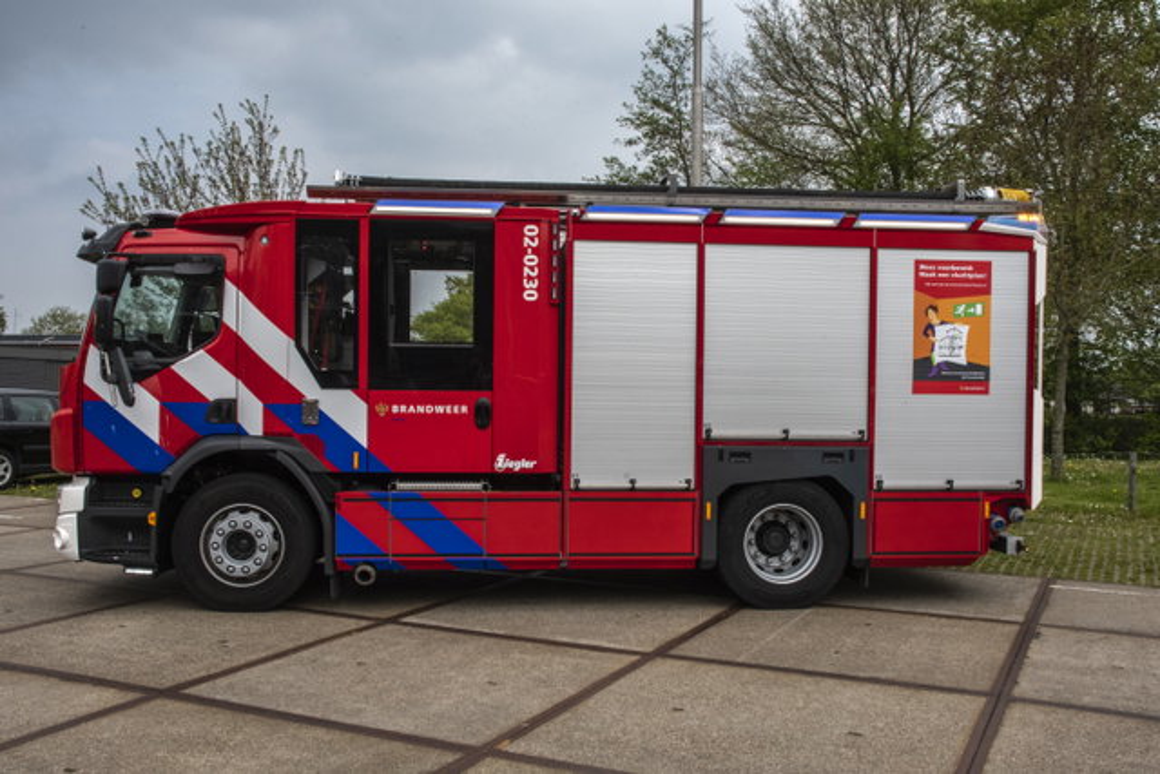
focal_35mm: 33
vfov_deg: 40.0
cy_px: 387
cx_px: 580
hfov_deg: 57.2
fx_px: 1064
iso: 640
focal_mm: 22
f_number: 25
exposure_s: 1/250
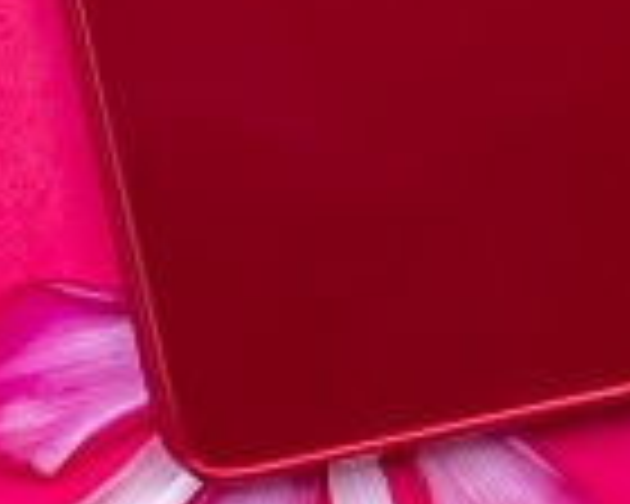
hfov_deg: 5.7
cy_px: -207
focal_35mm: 340
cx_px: 315
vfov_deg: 4.5
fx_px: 6339
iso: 250
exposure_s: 1/250
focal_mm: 35
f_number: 5
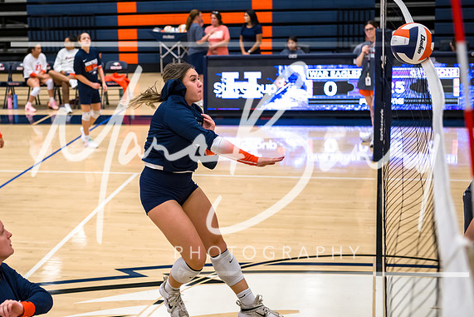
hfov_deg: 31.3
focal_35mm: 64
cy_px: 129
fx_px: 843
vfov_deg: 21.2
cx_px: 182
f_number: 2.8
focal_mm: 50
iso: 2000
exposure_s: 1/1000
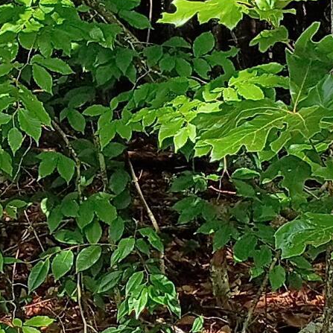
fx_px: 1872
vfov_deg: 10.1
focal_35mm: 172
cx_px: -29
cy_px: 284
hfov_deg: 10.1
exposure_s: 1/310
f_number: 1.8
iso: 100
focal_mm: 4.27
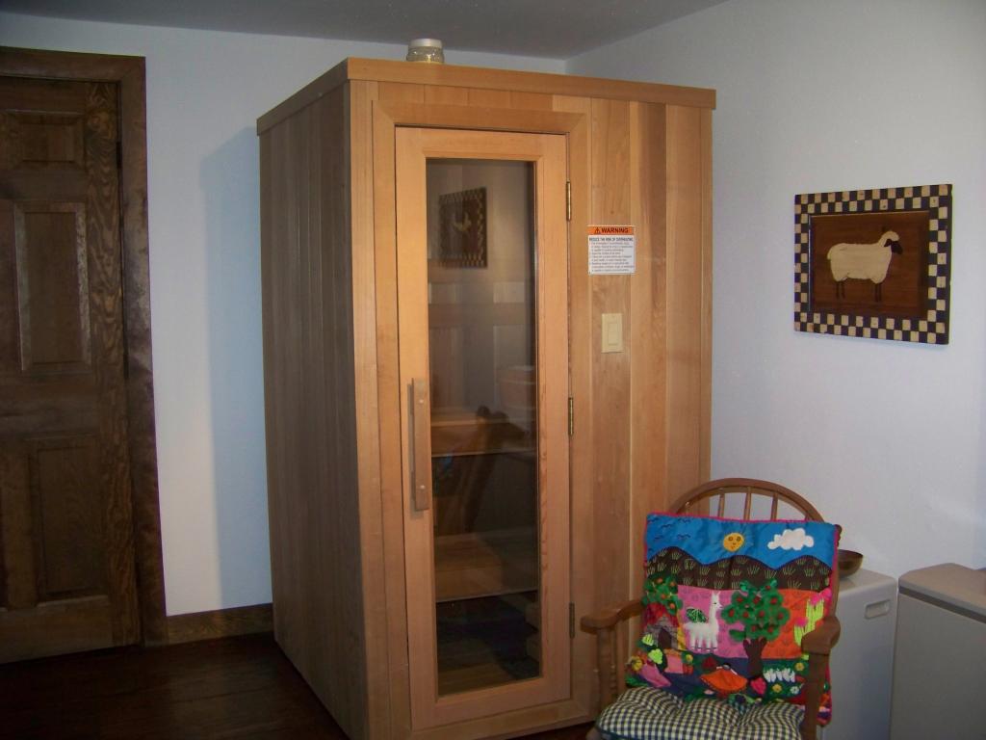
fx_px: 1025
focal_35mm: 36
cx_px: 493
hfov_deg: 51.4
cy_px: 370
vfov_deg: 39.7
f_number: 2.8
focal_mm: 5.85
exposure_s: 1/30
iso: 200
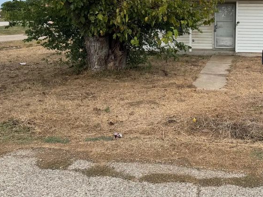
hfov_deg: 41.3
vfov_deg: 31.9
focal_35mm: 44
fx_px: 334
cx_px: 207
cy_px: 37
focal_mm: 6.76
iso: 80
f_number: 1.78
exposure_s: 1/1678
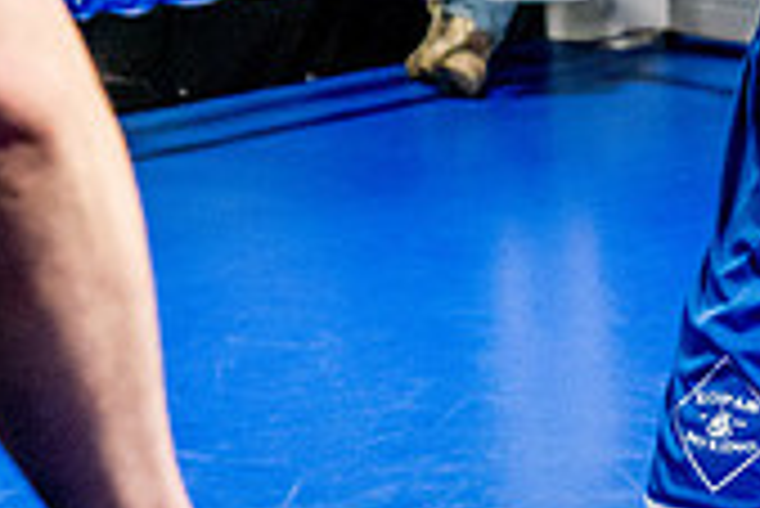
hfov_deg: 11.2
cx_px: 998
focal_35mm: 178
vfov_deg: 7.6
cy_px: -227
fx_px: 3761
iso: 5000
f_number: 2.8
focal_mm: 35
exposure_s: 1/800
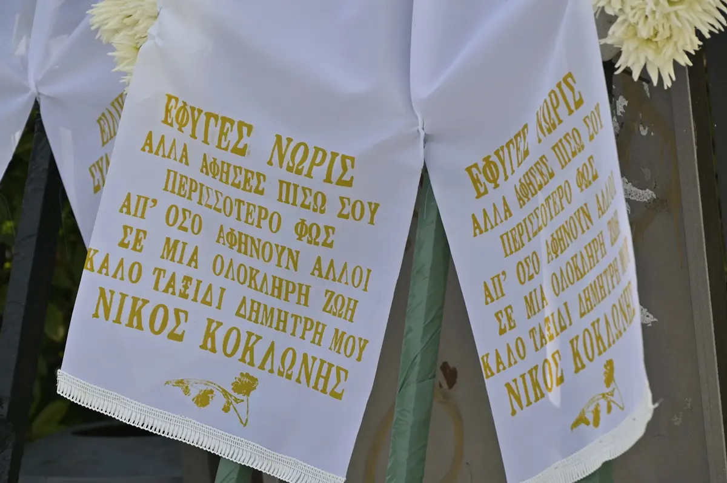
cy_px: 242
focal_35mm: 170
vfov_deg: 8.1
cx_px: 364
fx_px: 3430
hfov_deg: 12.1
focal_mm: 170
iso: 160
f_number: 8
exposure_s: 1/200
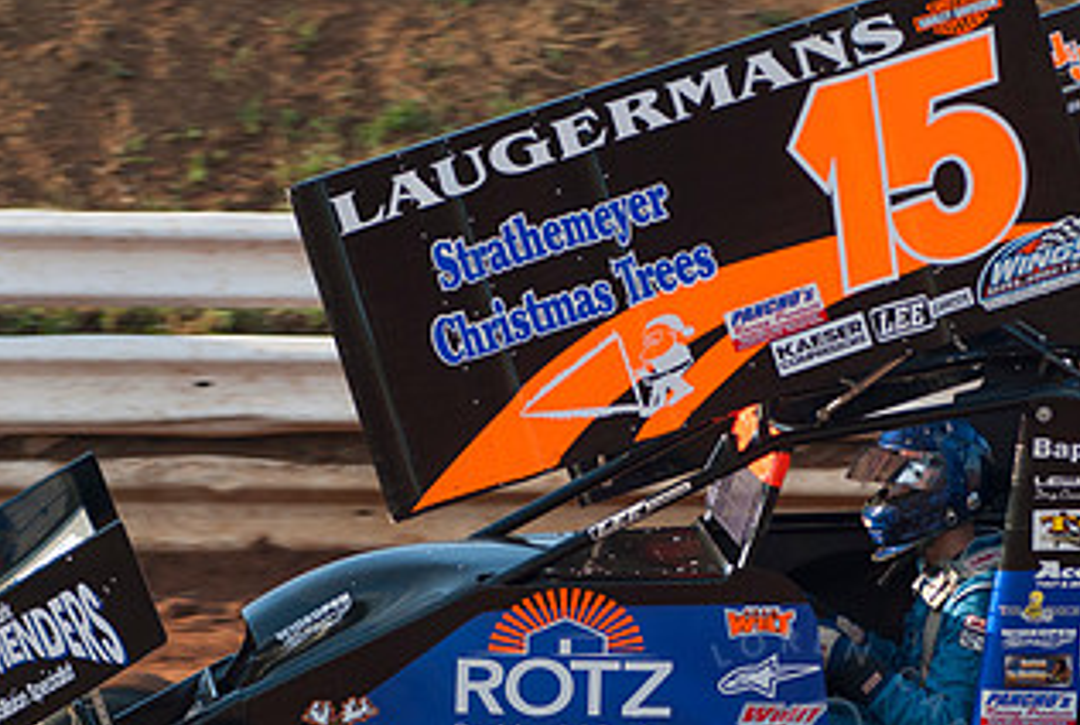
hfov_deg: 6.4
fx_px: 9588
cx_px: 789
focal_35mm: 319
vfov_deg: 4.3
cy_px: 516
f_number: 4
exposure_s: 1/400
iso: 100
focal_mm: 116
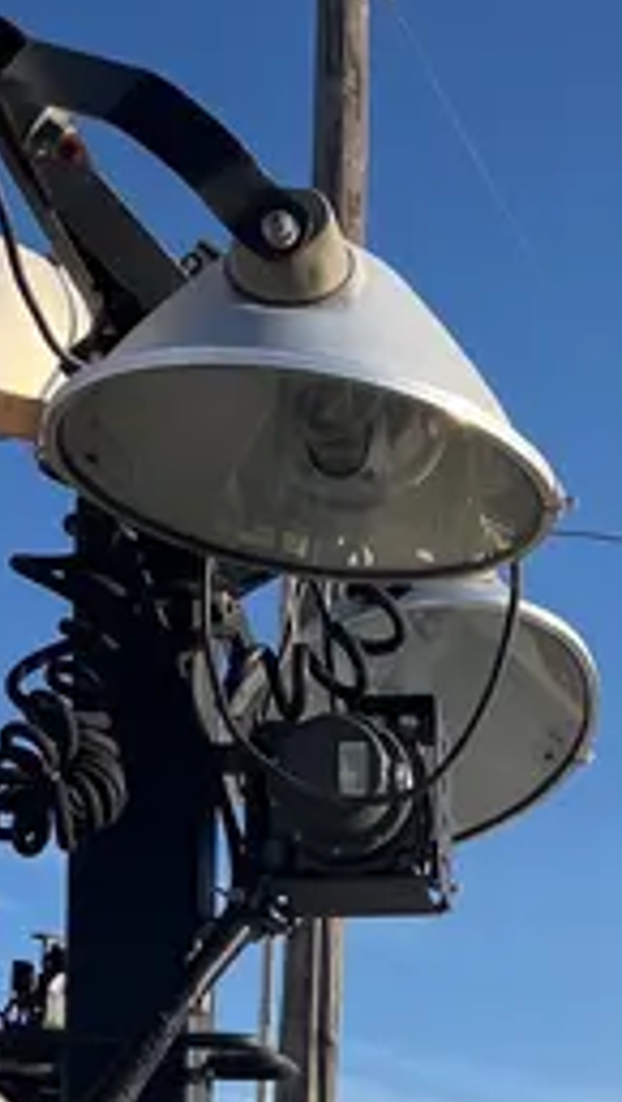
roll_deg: -0.8
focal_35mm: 87
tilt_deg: +6.8
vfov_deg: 23.1
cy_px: 1177
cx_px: 579
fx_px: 2545
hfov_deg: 13.8
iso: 32
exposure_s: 1/2114
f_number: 1.8
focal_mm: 3.99
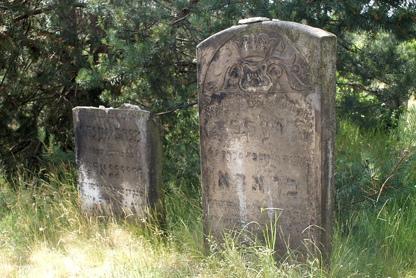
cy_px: 139
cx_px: 208
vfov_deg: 29.9
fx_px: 520
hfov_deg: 43.6
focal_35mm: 45
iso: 100
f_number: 6.3
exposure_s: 1/80
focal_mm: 30
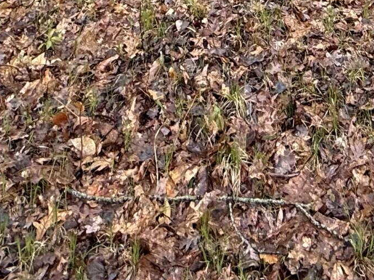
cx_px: 276
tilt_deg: +1.7
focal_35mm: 62
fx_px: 670
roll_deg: +2.4
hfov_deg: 30.7
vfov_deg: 16.1
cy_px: -331
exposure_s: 1/101
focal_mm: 2.22
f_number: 2.2
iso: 64
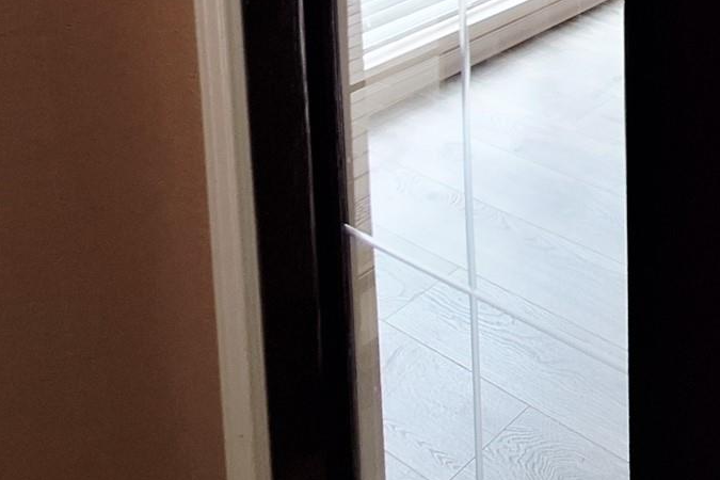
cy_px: -250
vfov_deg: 24.7
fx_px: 820
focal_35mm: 41
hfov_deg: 34.7
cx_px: 917
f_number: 2.2
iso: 50
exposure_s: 1/40
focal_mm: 1.74
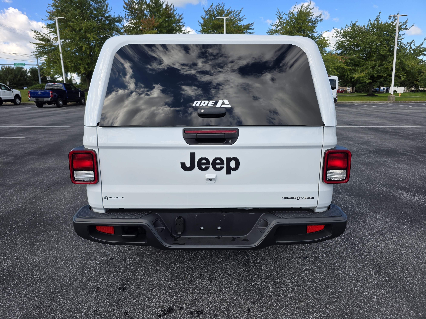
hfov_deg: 73.9
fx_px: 283
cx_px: 213
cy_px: 160
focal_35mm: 23
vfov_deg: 58.9
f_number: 1.7
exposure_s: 1/2524
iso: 80
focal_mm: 6.3
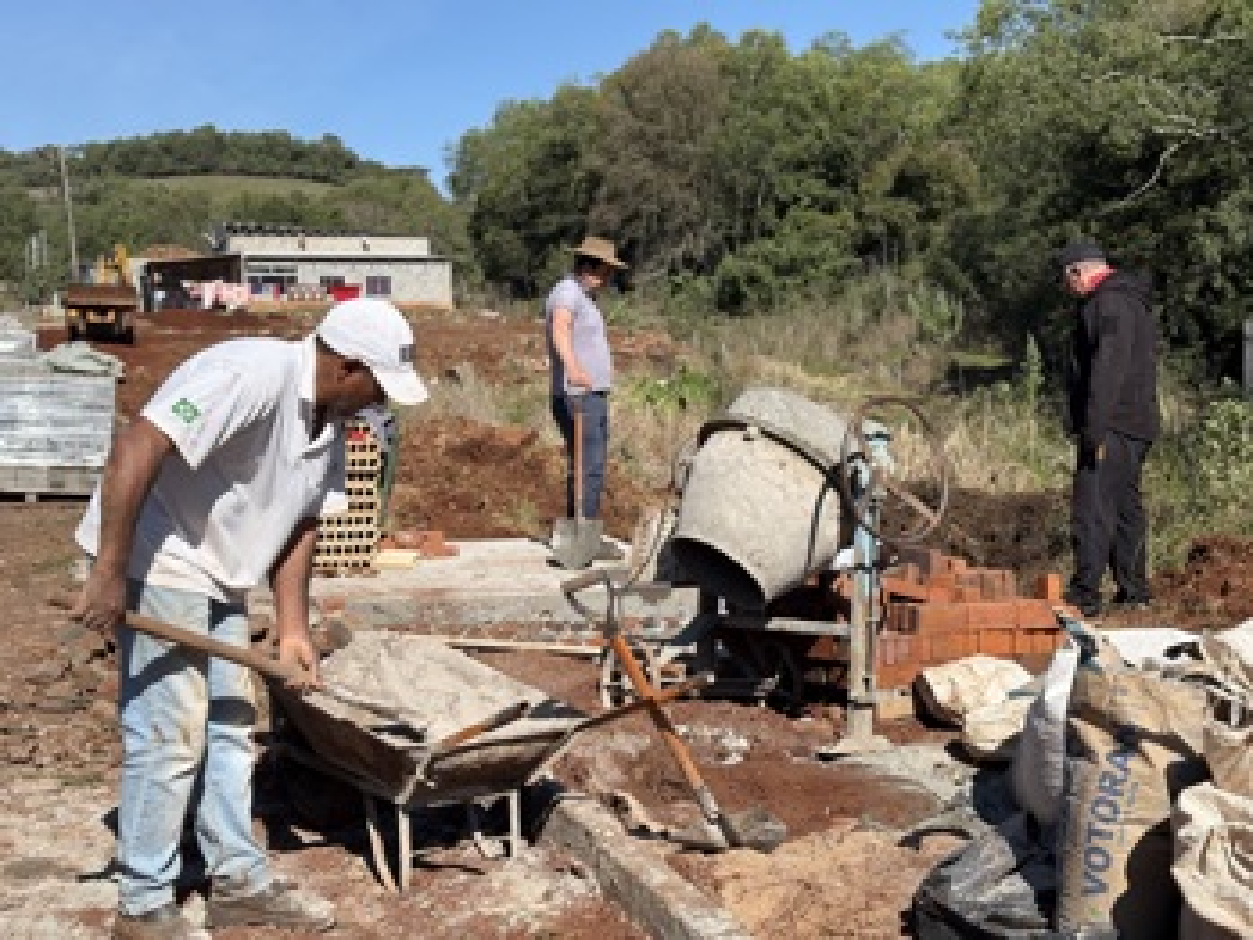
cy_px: 470
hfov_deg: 36.8
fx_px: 1883
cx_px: 626
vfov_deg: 28.0
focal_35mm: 52
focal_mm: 5.96
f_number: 1.6
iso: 32
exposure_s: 1/3125
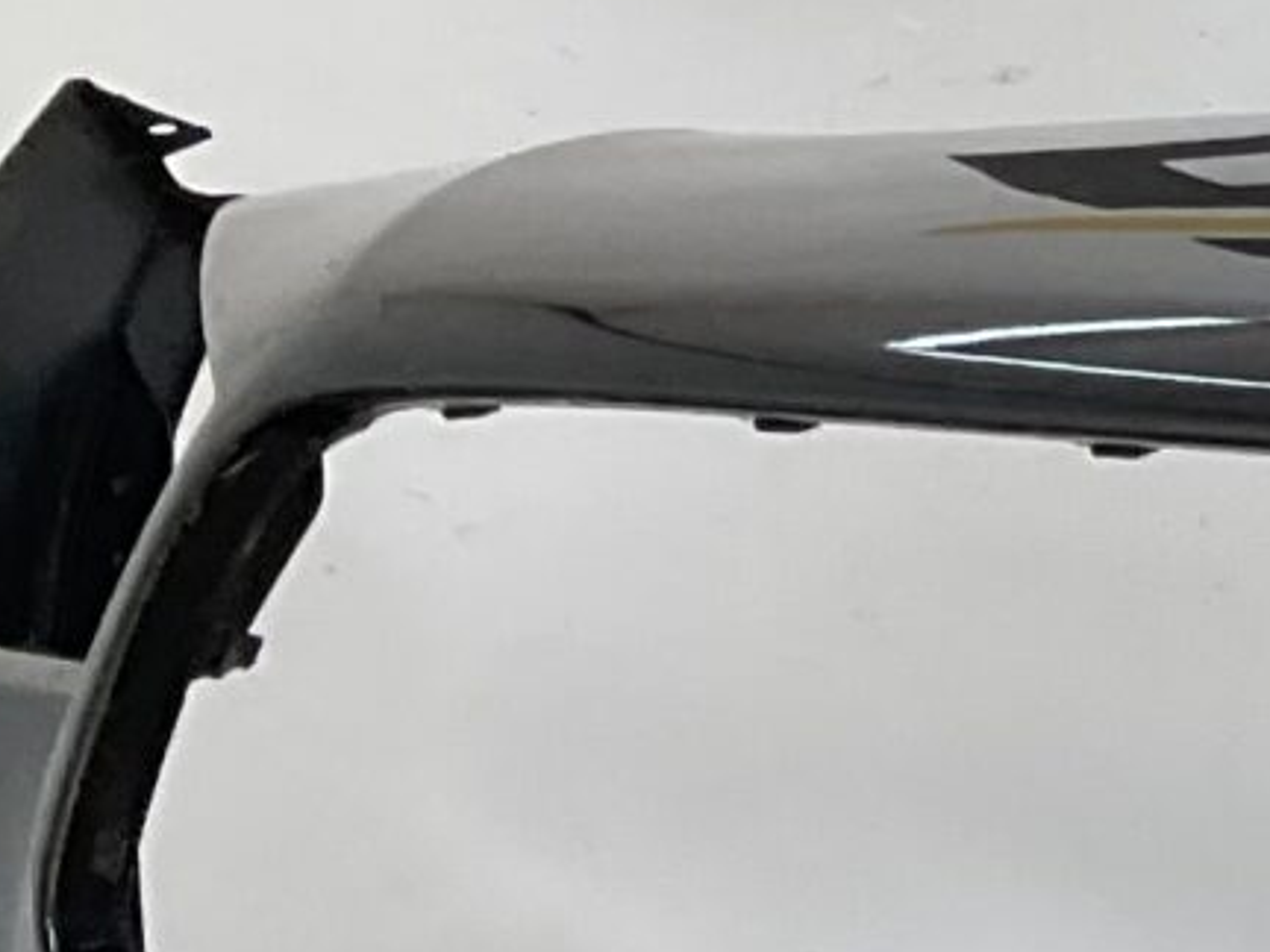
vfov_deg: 8.6
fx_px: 6310
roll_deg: -2.1
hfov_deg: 9.8
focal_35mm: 172
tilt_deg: -9.2
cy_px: 911
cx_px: 3246
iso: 16
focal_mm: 3
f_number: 1.8
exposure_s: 1/302
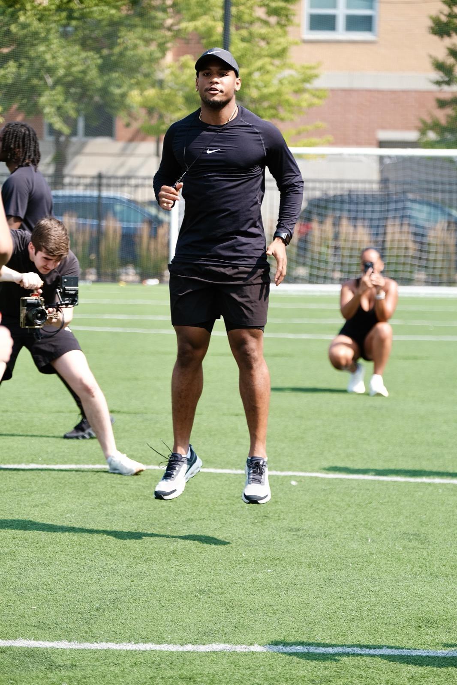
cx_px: 228
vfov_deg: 14.5
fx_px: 2705
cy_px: 342
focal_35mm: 142
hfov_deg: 9.7
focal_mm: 94.5
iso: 160
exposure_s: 1/750
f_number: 2.8
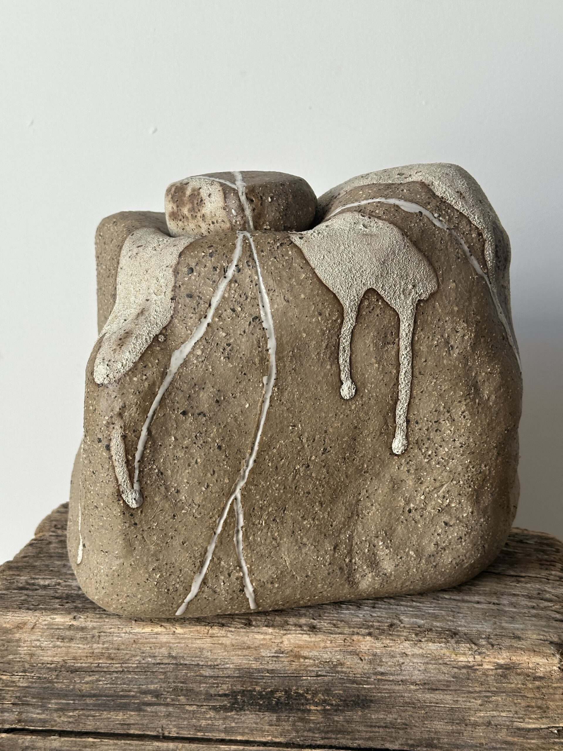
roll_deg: -0.8
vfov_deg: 39.7
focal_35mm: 48
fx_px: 1041
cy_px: 376
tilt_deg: -13.1
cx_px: 282
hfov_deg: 30.3
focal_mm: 6.86
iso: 50
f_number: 1.78
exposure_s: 1/210
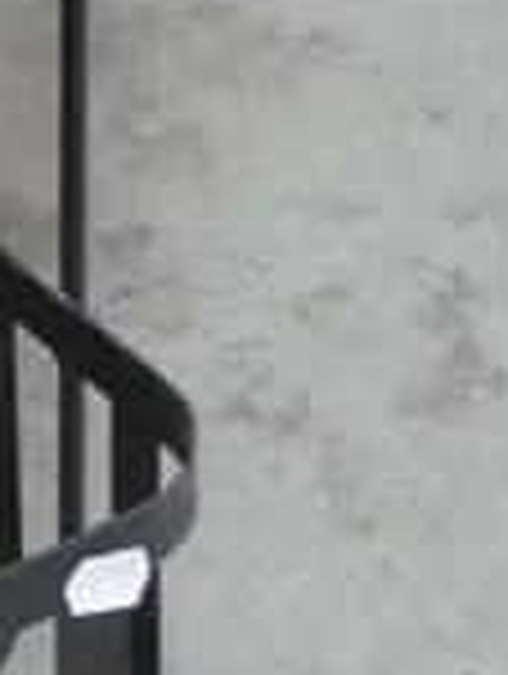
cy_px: 220
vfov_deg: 6.3
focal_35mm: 314
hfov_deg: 4.6
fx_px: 6127
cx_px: -661
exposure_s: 1/50
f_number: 4.3
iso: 3200
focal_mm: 23
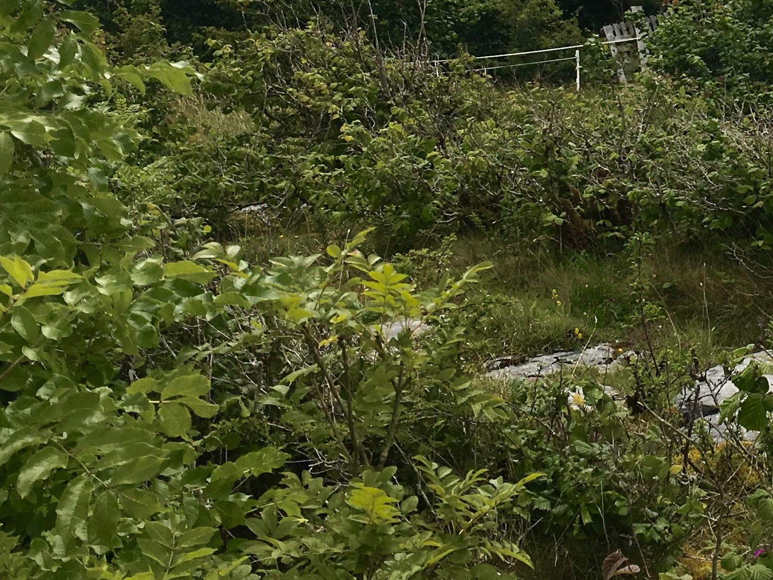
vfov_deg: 19.1
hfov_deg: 25.1
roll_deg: +1.4
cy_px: -53
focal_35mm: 74
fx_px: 1652
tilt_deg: -3.9
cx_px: 773
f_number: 2.2
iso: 25
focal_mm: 4.15
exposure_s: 1/2653
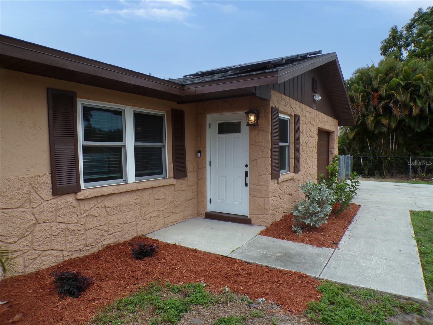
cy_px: 162
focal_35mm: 24
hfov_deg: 71.6
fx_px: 300
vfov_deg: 56.8
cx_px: 216
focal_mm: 4.3
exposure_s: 1/400
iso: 100
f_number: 4.4
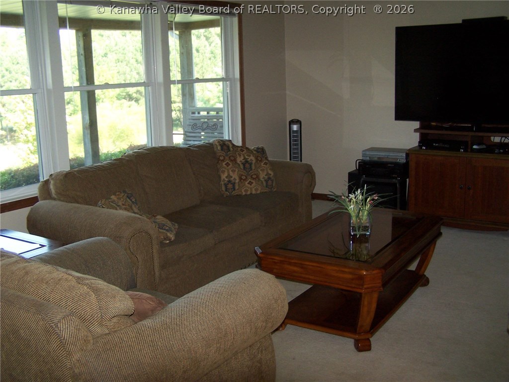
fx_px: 559
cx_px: 254
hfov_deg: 49.0
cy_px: 191
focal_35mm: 38
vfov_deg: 37.7
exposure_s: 1/60
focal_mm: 6.3
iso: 140
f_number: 2.8
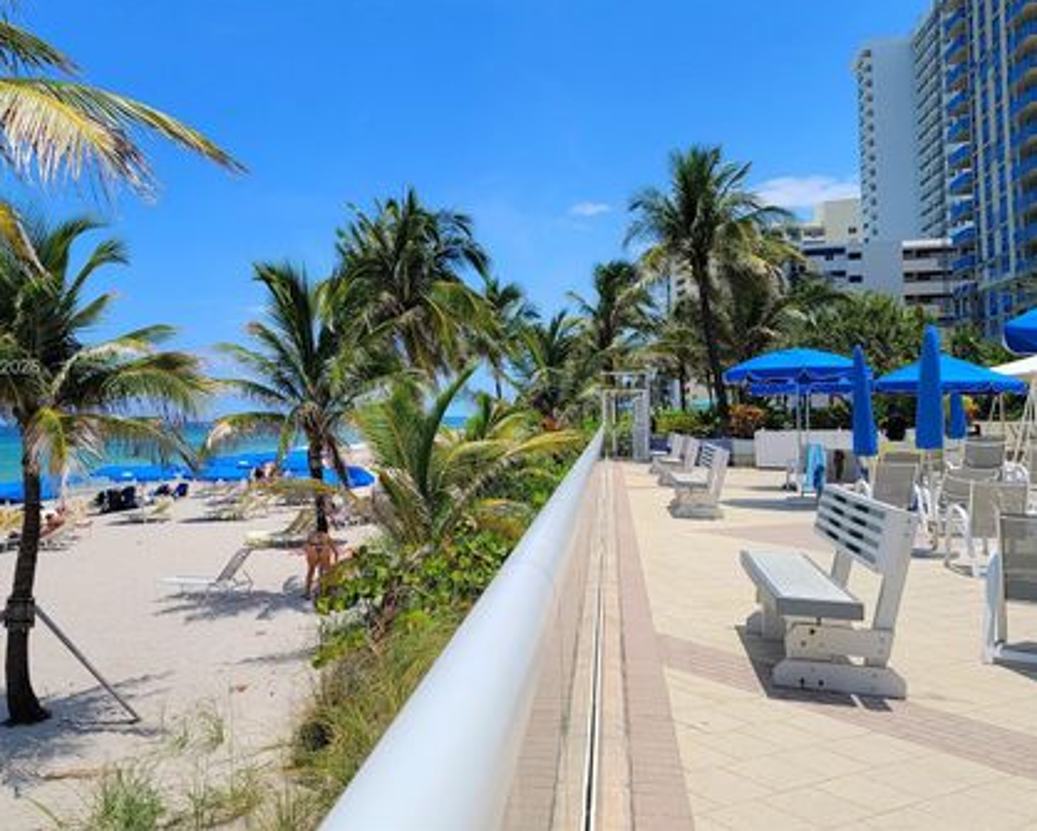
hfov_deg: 61.7
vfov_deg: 51.5
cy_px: 368
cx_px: 419
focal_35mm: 28
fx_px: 860
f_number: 1.8
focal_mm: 6.7
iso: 16
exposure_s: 1/2500
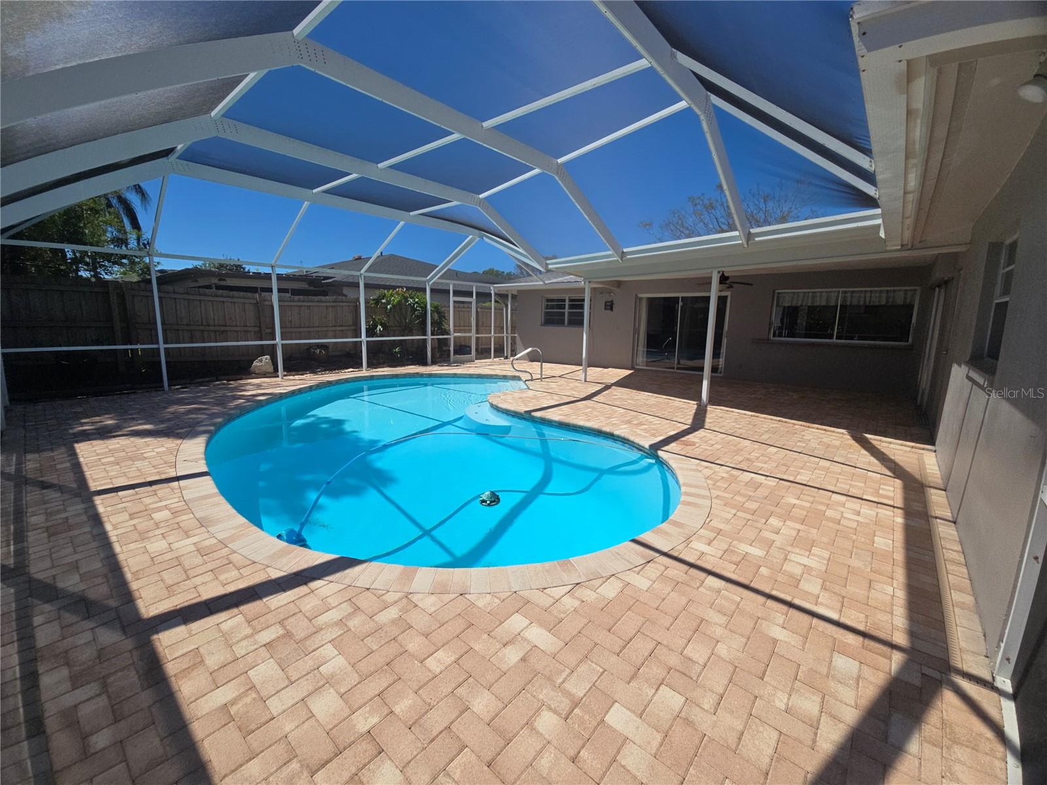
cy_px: 392
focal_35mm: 13
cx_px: 524
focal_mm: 2.2
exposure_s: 1/2210
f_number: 2.2
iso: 50
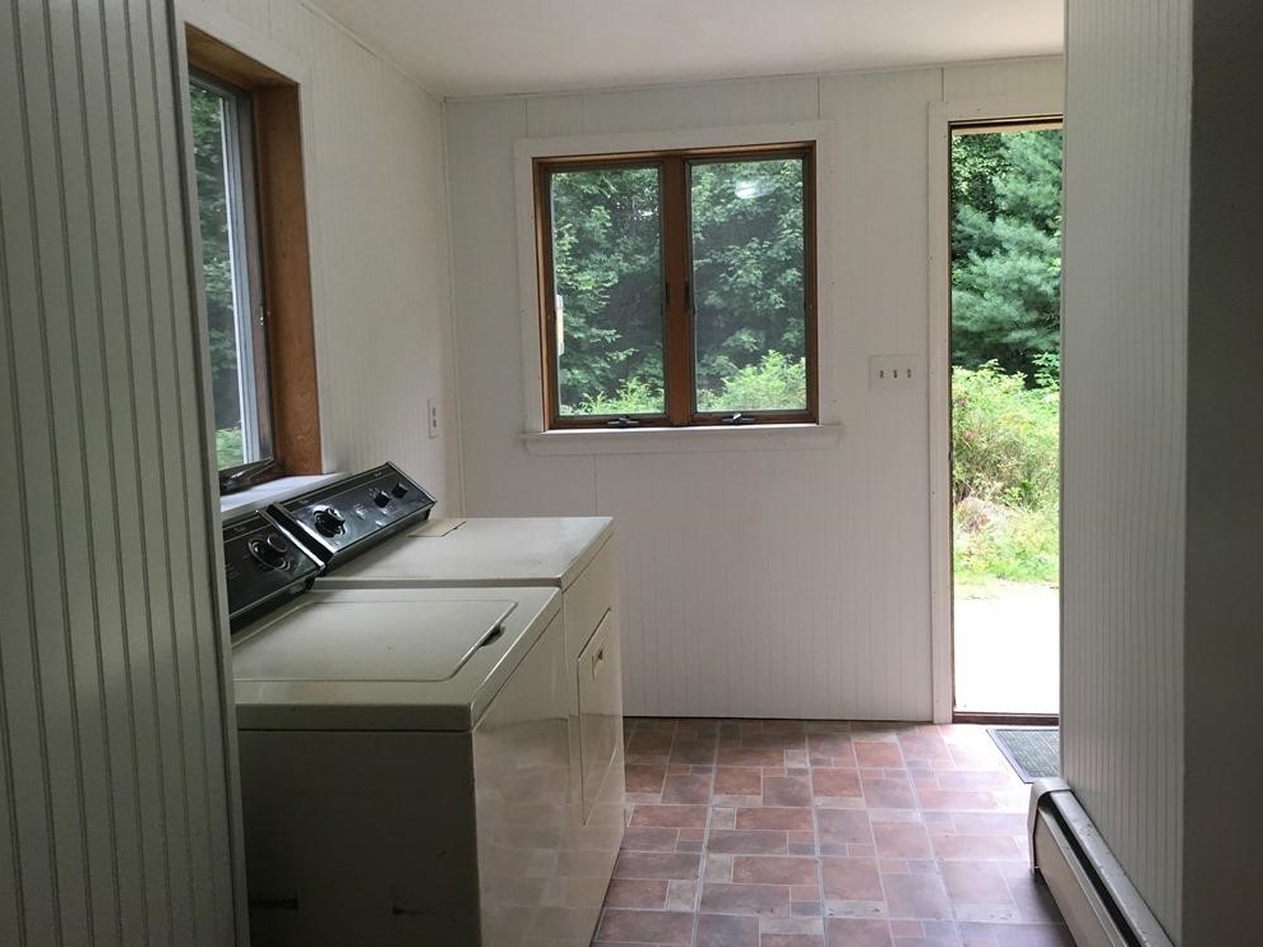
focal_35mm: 30
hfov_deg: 60.0
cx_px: 620
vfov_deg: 46.8
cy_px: 470
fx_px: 1094
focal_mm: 4.15
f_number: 2.2
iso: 40
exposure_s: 1/30
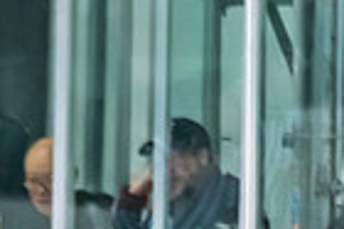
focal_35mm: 1129
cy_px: 753
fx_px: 10776
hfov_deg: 1.8
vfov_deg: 1.2
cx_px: -117
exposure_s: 1/640
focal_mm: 115
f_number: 2.8
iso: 1000
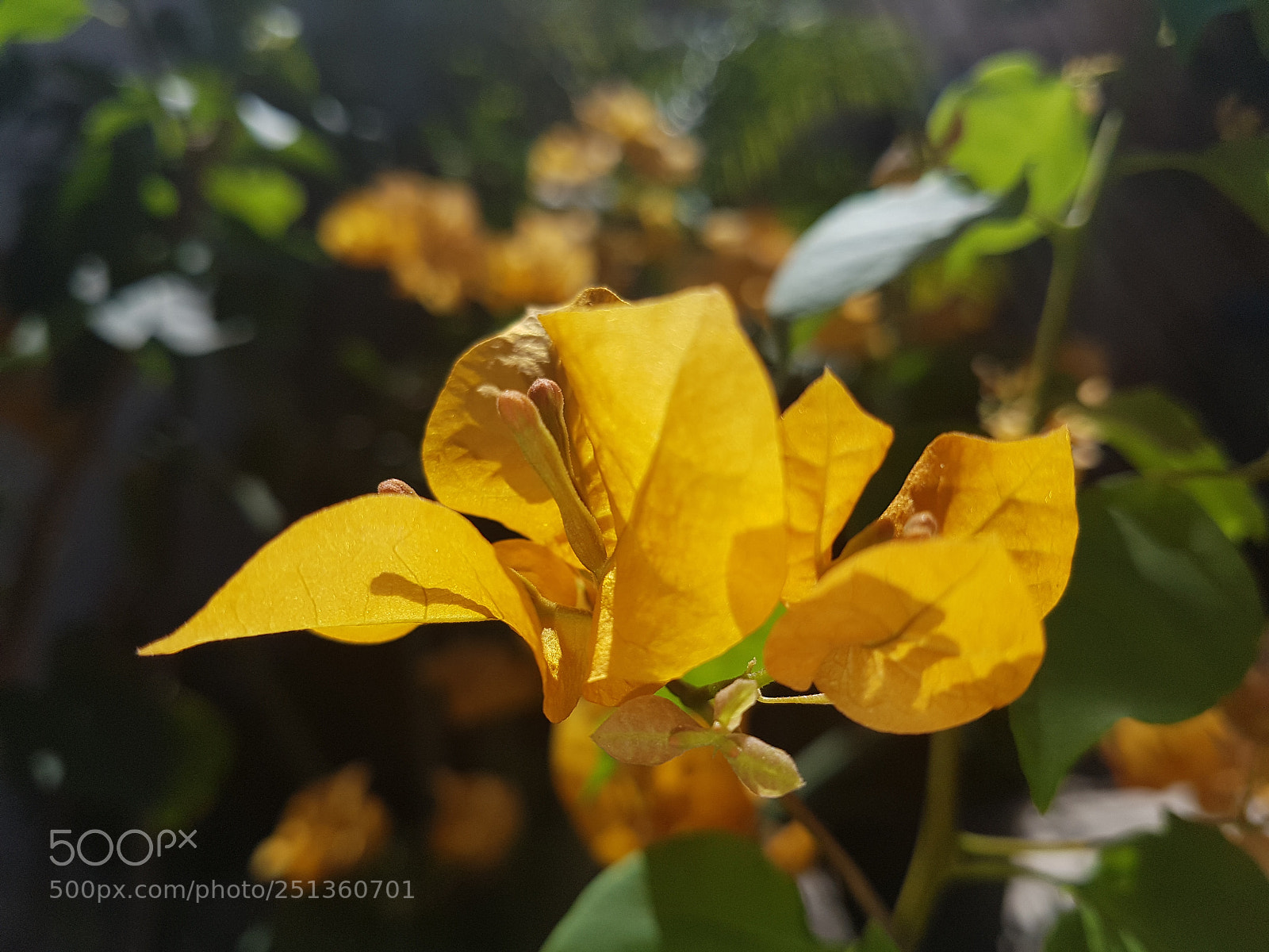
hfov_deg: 67.3
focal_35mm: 26
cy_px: 476
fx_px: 953
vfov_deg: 53.1
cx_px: 634
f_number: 1.7
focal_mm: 4.2
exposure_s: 1/3848
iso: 50
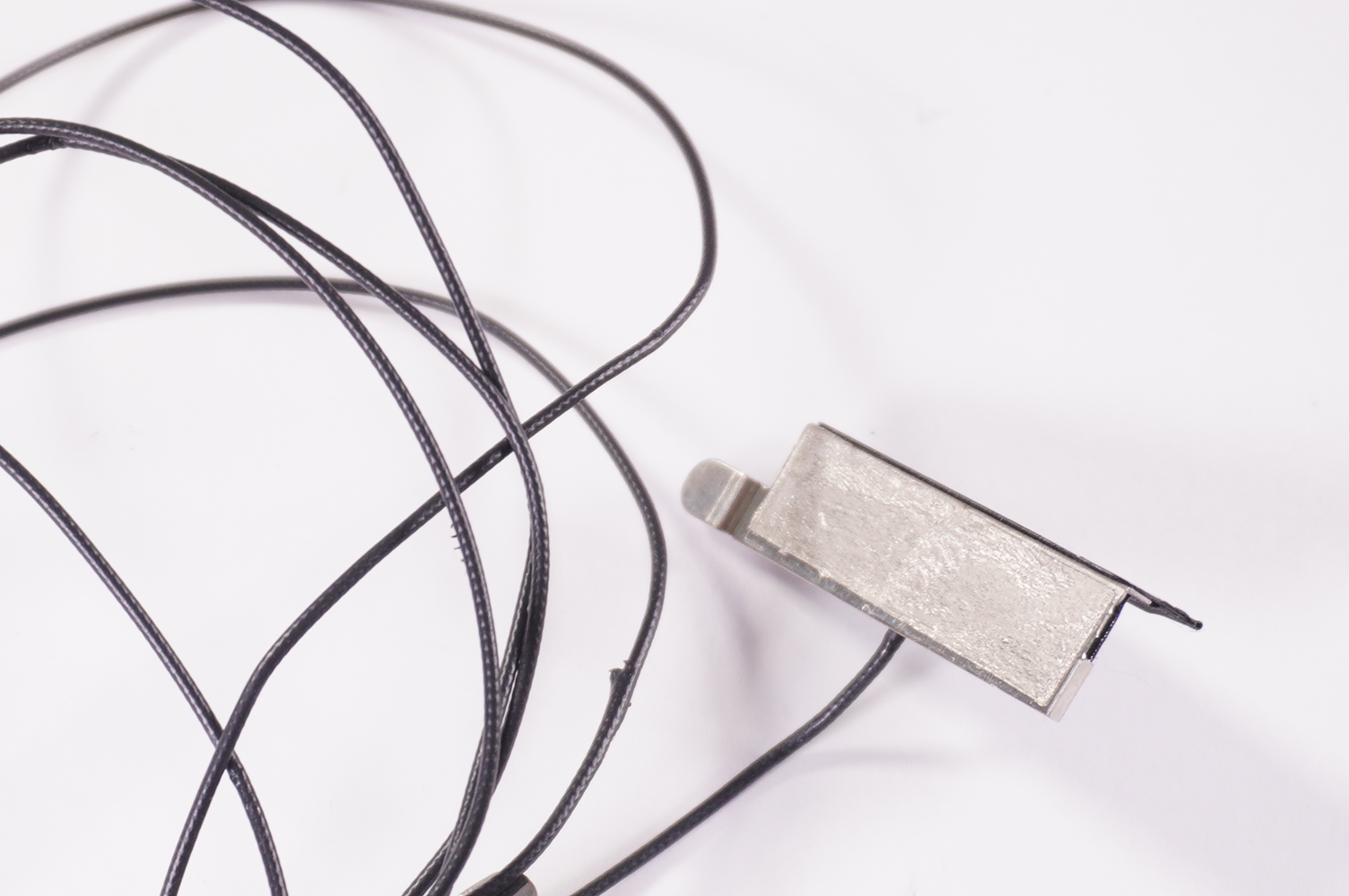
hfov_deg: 22.2
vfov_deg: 15.1
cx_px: 187
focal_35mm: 90
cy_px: 668
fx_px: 3369
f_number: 5.6
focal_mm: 30
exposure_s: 1/125
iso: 320
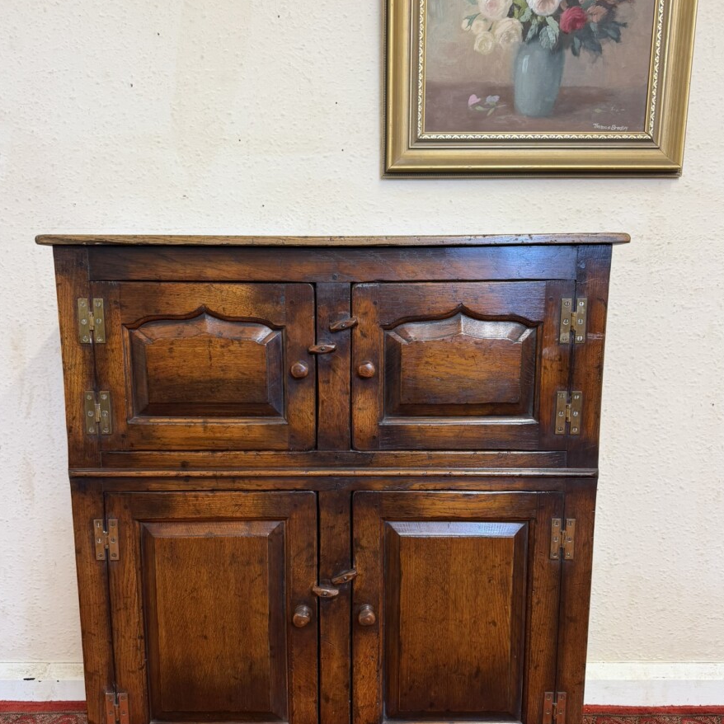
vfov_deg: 55.4
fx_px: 686
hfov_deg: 55.6
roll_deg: -0.2
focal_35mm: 29
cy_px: 418
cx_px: 362
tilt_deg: -9.3
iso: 125
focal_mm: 6.76
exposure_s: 1/50
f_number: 1.78
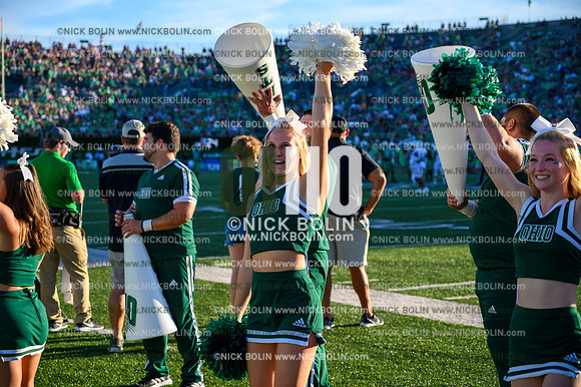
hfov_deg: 28.9
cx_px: 290
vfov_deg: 19.4
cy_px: 194
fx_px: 1129
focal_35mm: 70
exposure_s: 1/400
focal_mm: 70
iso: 100
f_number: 4
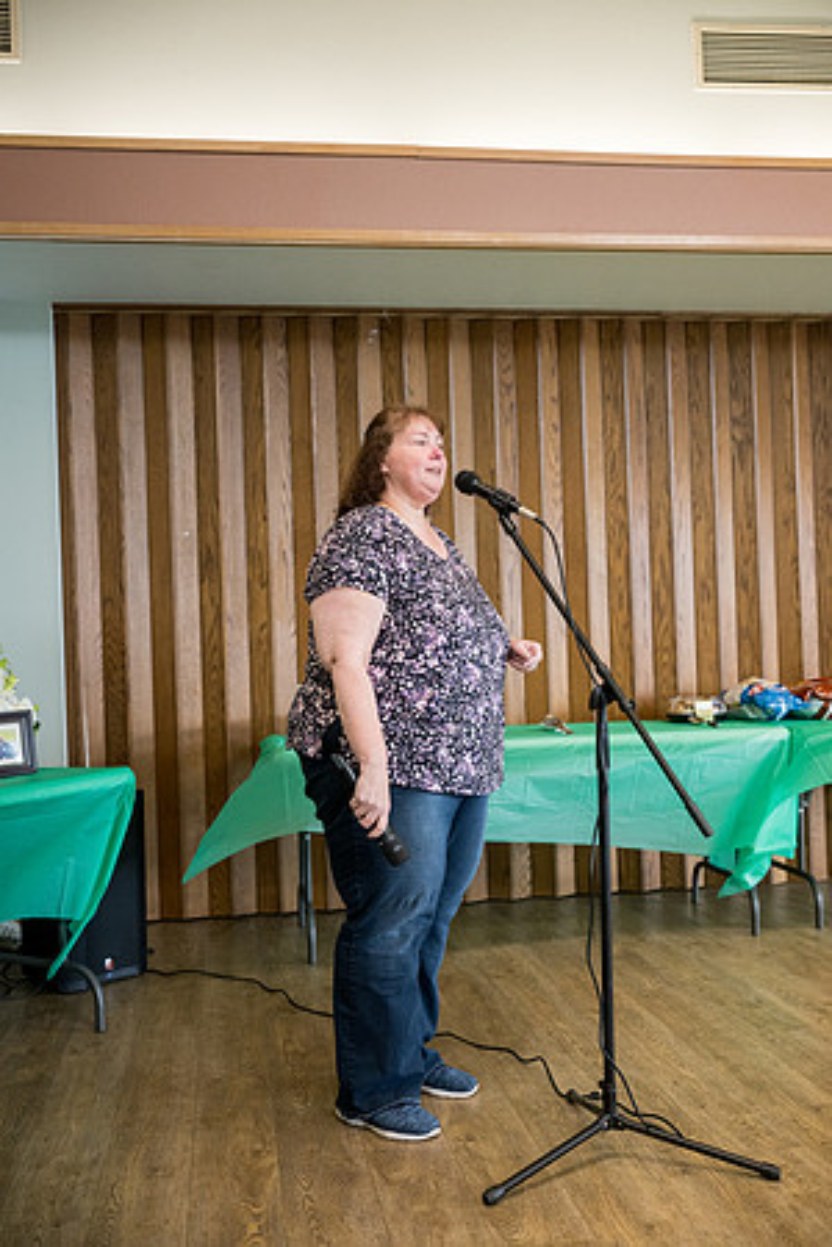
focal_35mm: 35
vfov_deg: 54.4
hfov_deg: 37.9
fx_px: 1213
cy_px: 624
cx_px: 416
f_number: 3.5
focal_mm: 35
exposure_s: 1/320
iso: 2000
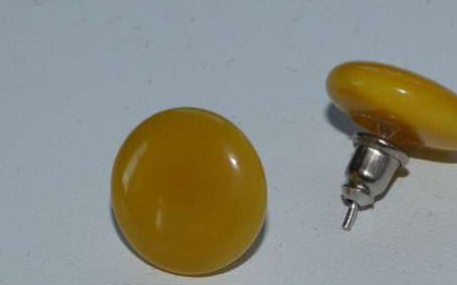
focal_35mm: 179
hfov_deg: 11.7
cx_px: 294
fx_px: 2229
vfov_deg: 7.3
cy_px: 156
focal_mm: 22.9
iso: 80
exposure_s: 1/60
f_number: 5.2
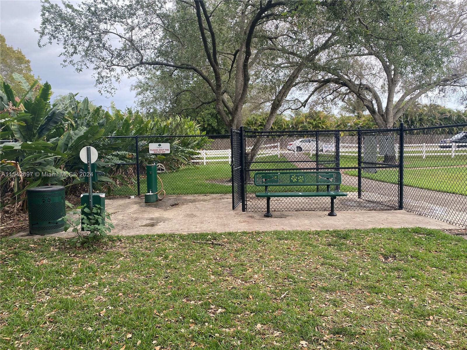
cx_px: 234
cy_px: 175
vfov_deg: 53.1
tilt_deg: -3.0
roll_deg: +1.5
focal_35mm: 26
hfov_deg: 67.3
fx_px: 351
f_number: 1.8
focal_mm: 4.25
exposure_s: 1/401
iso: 32
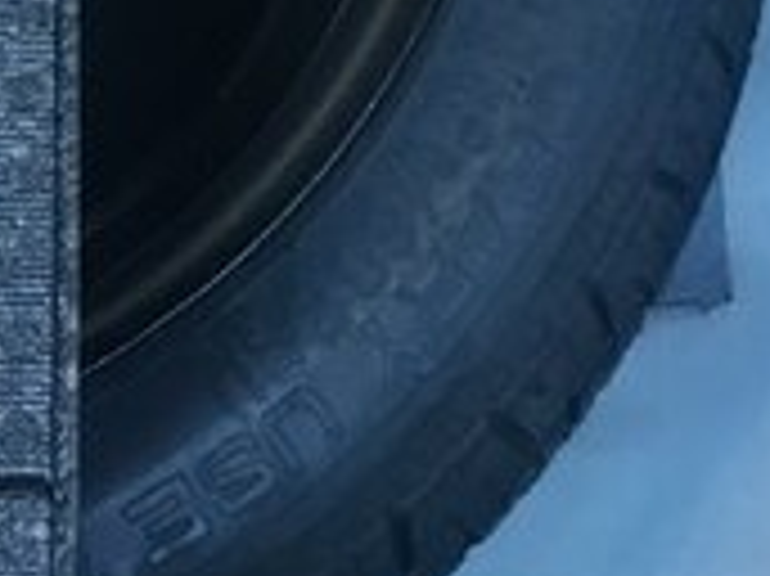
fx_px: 2490
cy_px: -403
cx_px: 41
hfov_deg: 17.3
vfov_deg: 12.3
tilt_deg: -63.5
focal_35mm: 112
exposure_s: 1/33
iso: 80
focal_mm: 4.15
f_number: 2.2
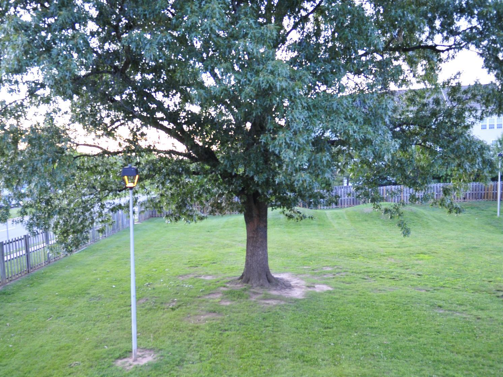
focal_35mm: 34
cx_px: 221
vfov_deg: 42.1
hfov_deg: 54.3
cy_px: 216
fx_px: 489
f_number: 2.8
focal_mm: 17
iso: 720
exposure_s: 1/30
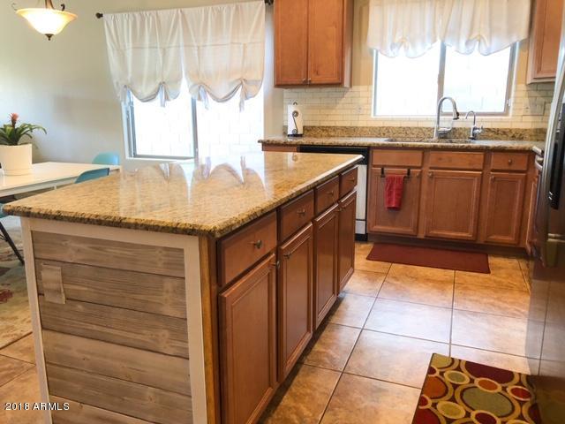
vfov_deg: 49.7
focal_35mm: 28
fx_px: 457
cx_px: 282
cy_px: 212
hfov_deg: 63.4
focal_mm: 3.99
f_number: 1.8
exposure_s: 1/17
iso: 40
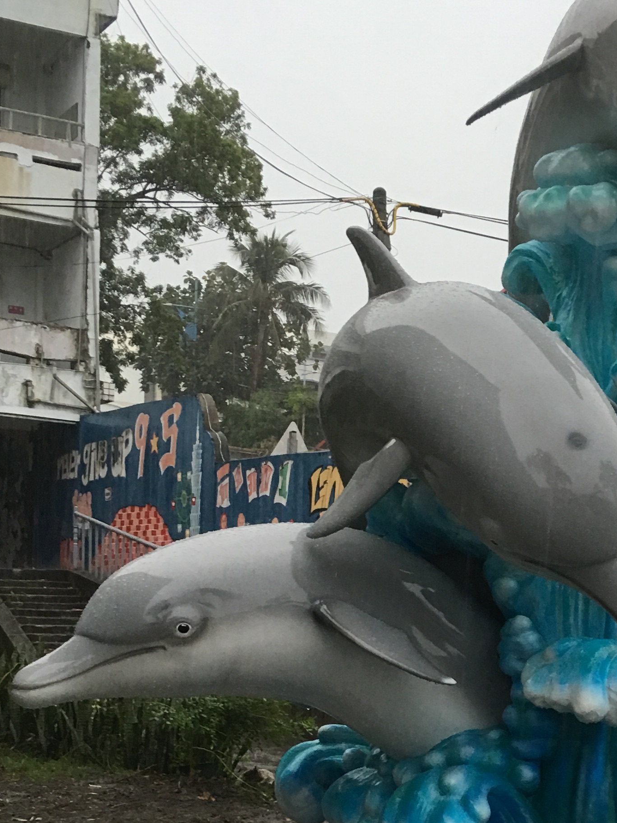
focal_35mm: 64
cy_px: 677
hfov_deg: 22.5
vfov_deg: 29.5
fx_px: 1521
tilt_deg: +0.0
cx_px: 523
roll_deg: -2.6
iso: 40
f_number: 2.2
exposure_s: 1/30
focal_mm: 4.15
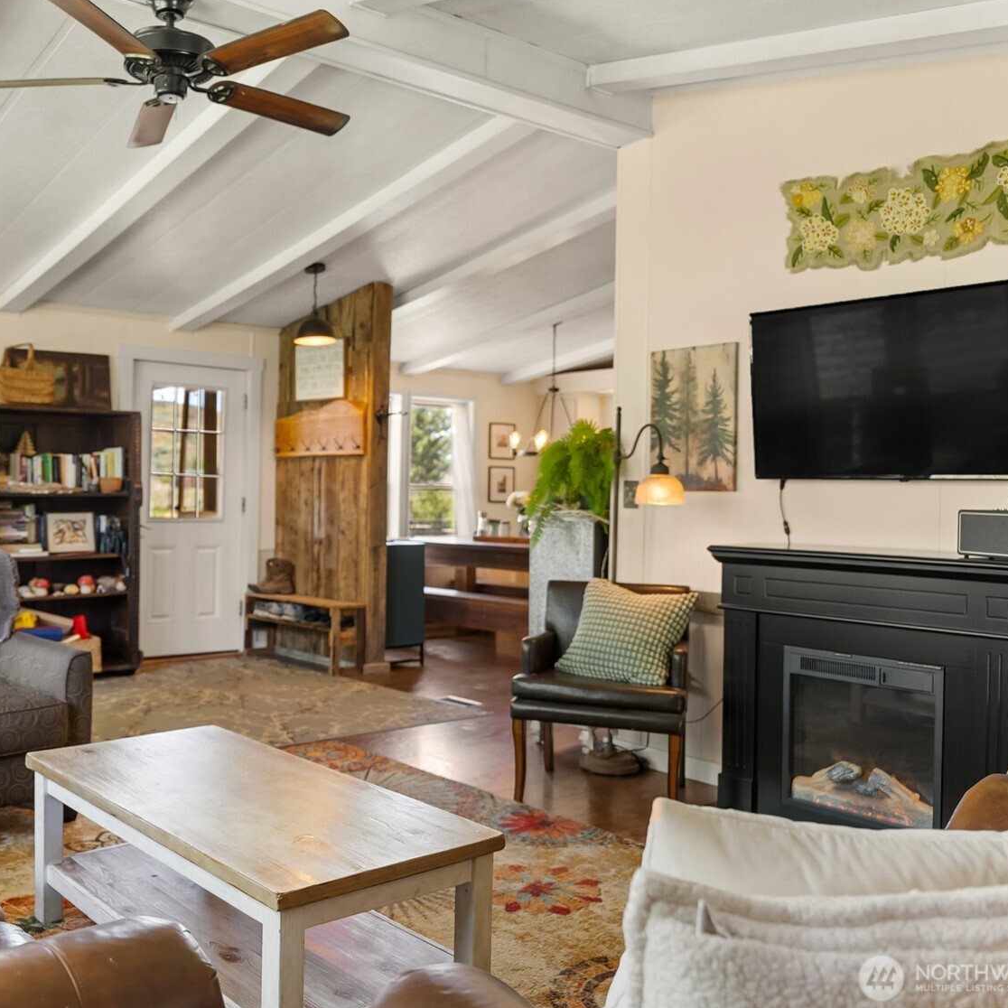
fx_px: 1021
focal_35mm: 31
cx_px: 313
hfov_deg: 51.3
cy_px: 501
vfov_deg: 52.5
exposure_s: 1/15
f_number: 2.8
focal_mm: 24
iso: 400
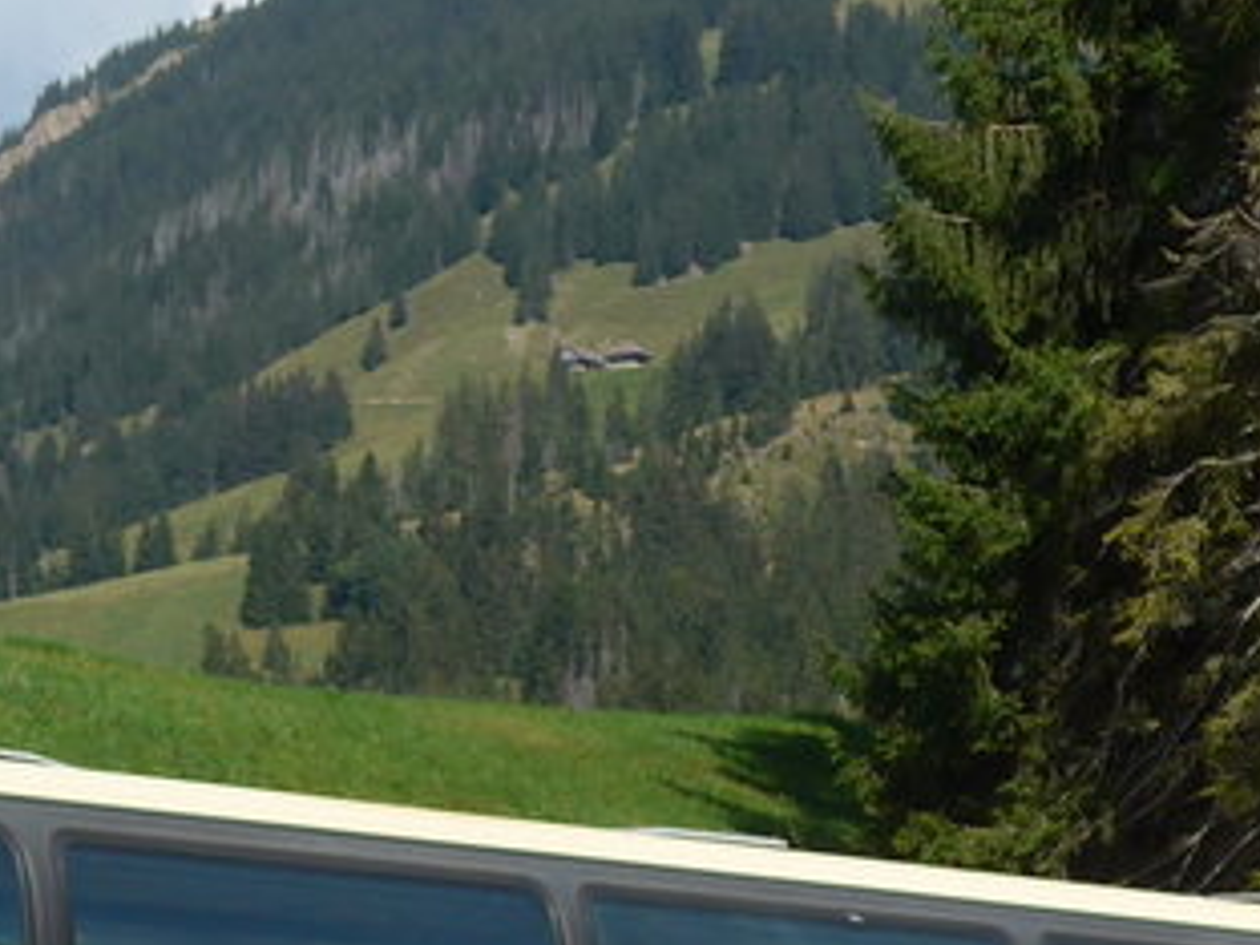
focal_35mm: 177
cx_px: 347
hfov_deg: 11.1
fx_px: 6443
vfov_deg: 8.4
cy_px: 897
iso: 80
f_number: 3
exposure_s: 1/1600
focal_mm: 9.5
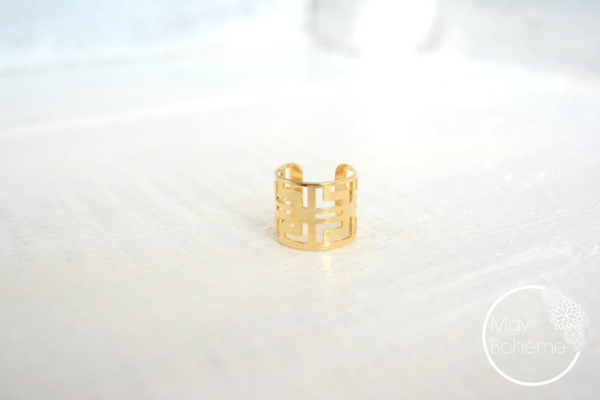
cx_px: 300
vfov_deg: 30.8
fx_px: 725
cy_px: 200
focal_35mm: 44
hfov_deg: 45.0
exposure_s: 1/100
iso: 400
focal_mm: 29
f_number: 5
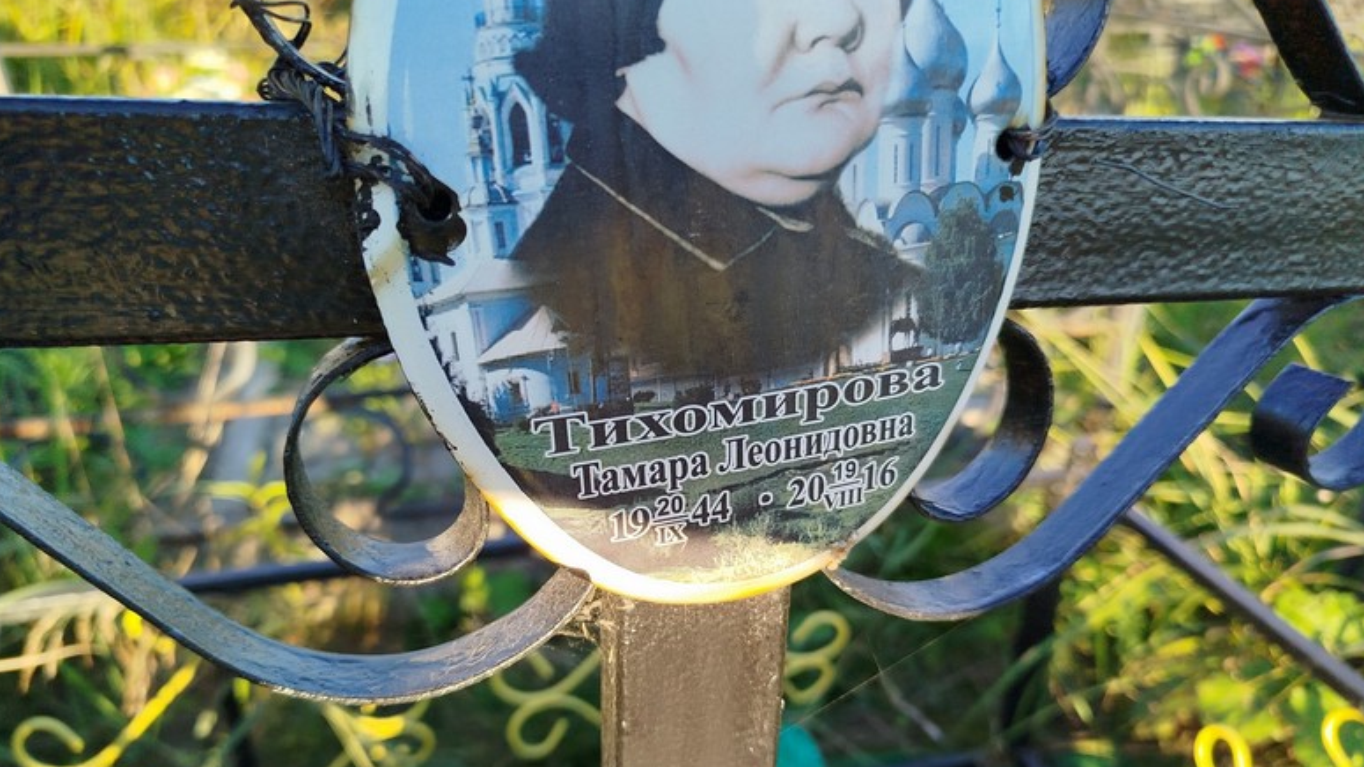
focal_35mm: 27
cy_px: 471
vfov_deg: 42.6
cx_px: 664
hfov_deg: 69.8
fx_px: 977
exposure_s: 1/212
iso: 50
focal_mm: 5.31
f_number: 1.7
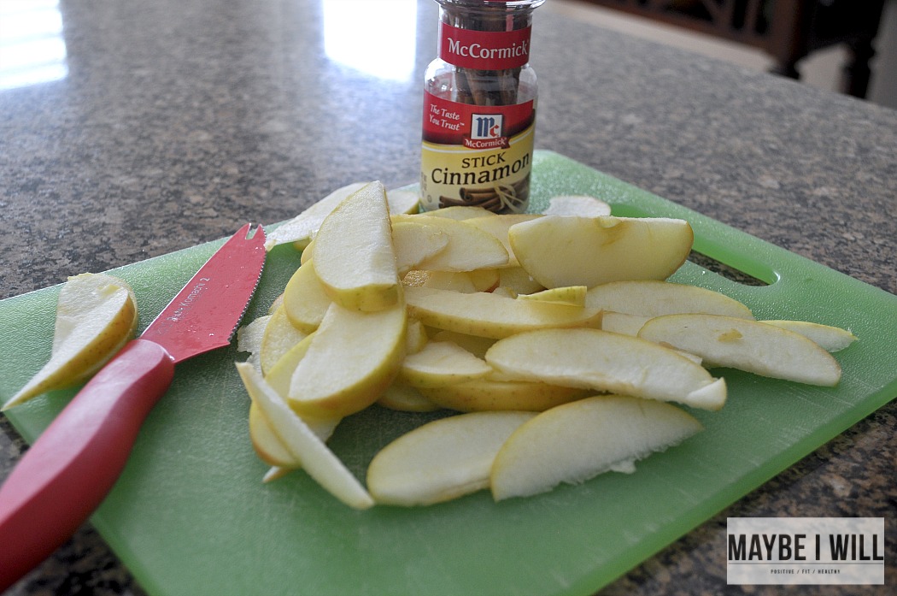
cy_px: 298
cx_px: 448
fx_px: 1082
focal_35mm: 44
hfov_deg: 45.0
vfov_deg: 30.8
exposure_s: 1/125
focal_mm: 29
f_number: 5.6
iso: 250
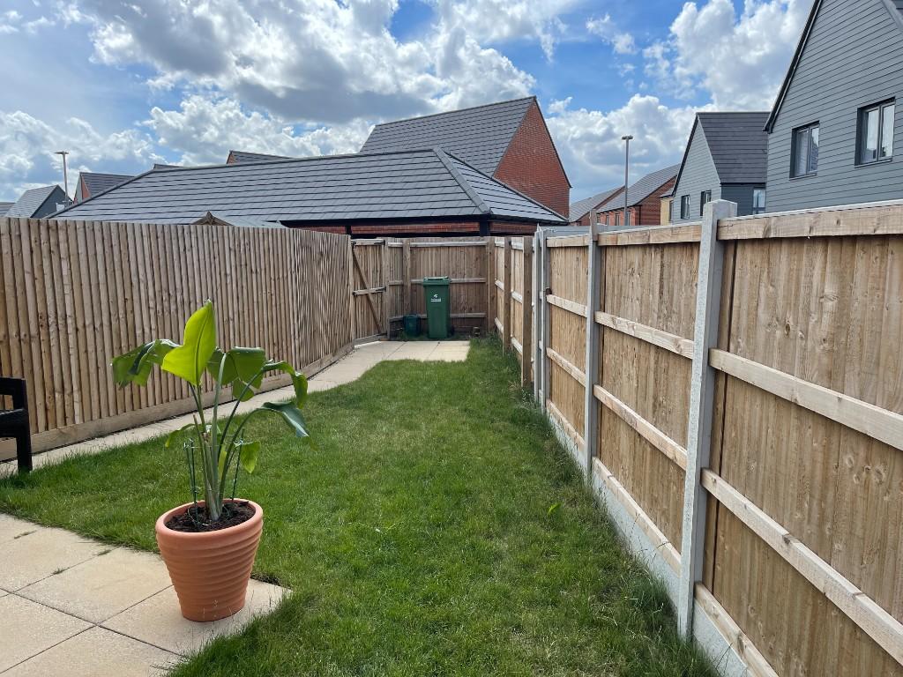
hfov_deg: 67.3
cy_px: 338
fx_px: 678
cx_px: 452
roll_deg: +0.4
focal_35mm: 26
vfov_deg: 53.1
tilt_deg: -8.1
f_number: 1.6
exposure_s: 1/1739
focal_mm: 5.1
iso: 32
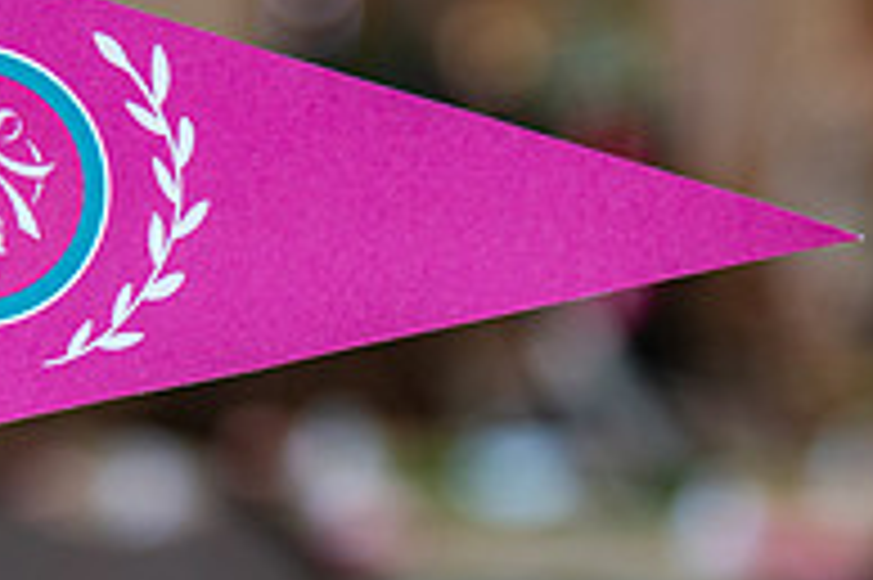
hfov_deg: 10.2
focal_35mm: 202
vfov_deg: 6.8
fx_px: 4894
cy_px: 346
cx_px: 206
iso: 1000
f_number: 4
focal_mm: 66
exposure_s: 1/160
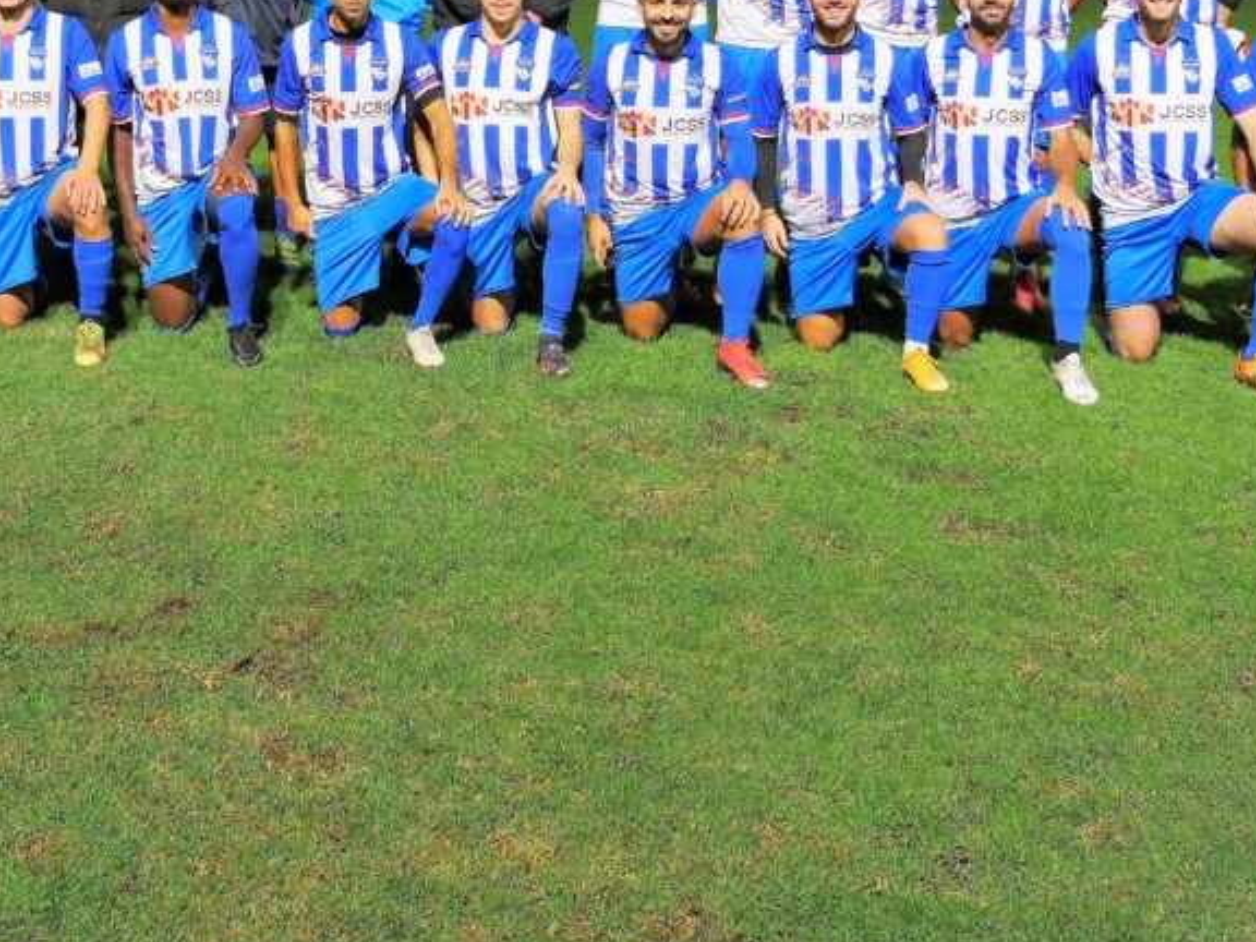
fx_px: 1814
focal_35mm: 50
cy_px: 96
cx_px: 432
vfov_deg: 28.0
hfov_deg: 37.8
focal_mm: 12
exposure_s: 1/125
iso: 800
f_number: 2.8
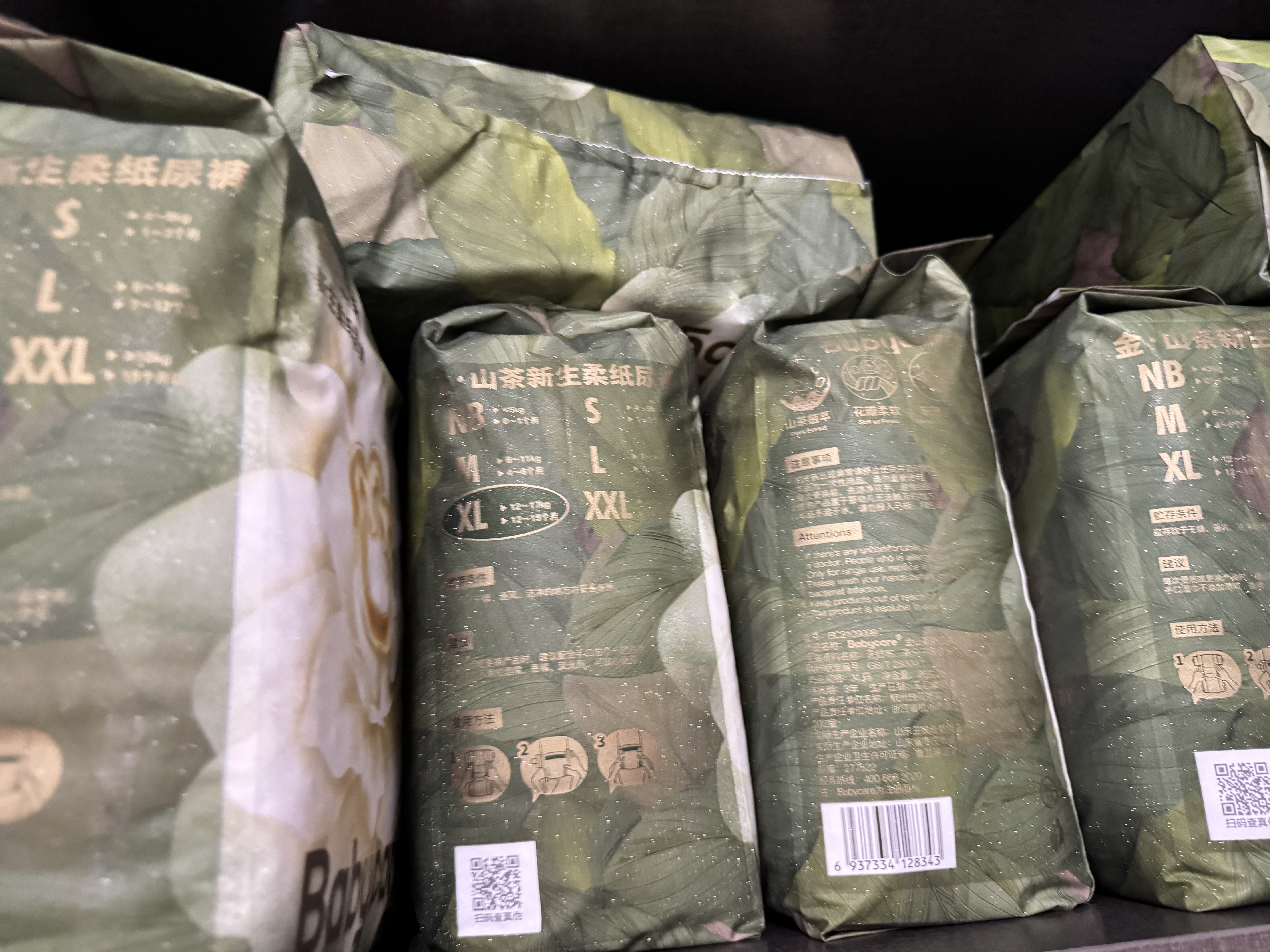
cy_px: 476
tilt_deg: +19.0
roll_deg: +4.9
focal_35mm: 24
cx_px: 635
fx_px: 881
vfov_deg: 56.8
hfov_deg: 71.6
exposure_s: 1/30
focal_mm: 6.76
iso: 1600
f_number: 1.78
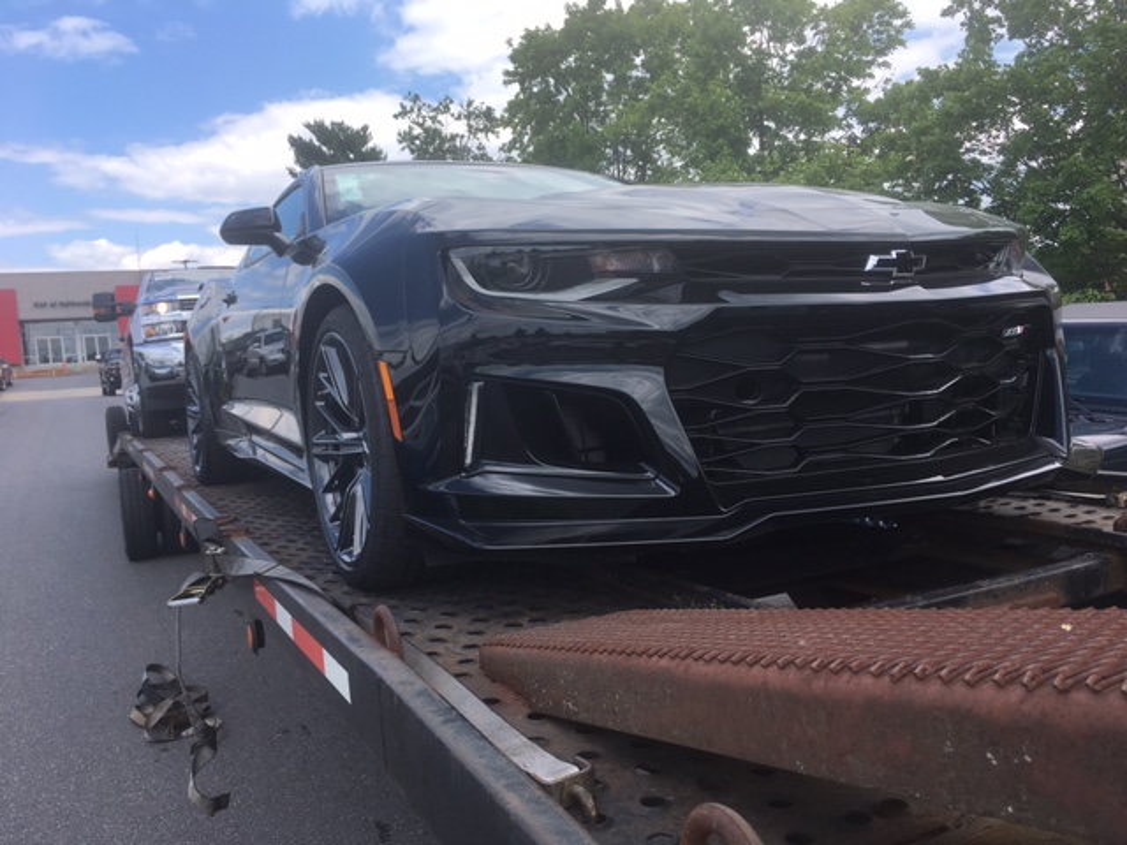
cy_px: 422
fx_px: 944
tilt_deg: -3.8
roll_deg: +3.4
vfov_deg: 48.2
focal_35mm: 29
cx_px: 564
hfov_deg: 61.7
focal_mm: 4.15
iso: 25
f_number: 2.2
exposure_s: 1/818
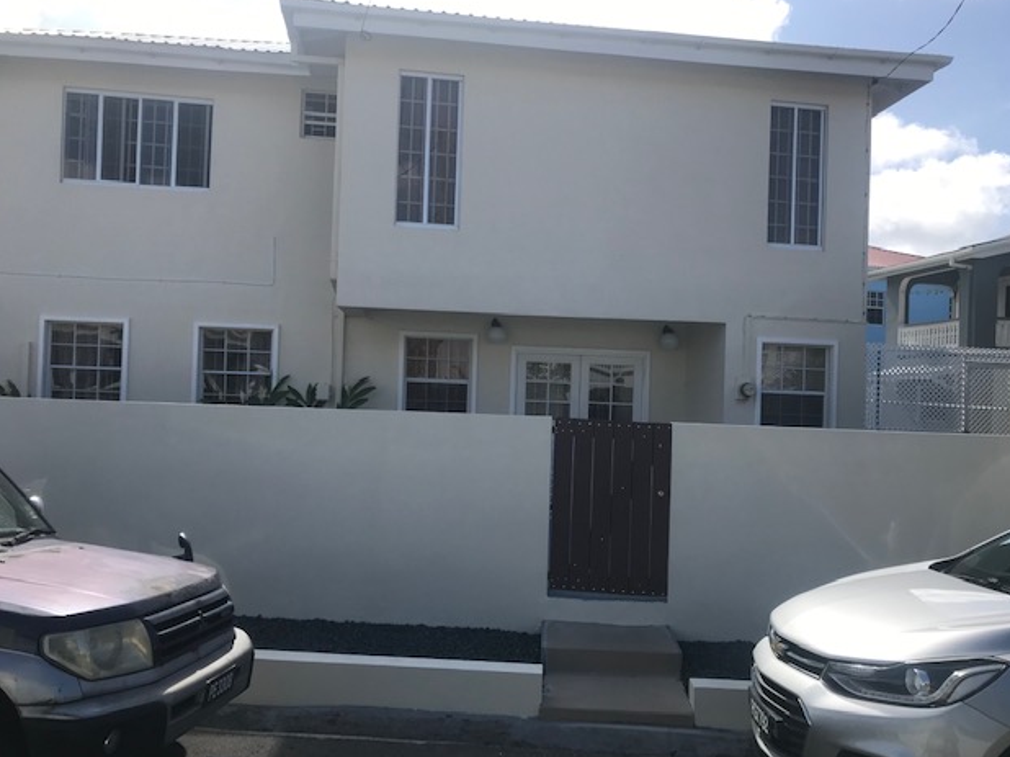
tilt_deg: +0.8
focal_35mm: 29
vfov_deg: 48.2
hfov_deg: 61.7
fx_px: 846
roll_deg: -1.5
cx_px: 521
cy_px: 381
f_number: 1.8
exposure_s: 1/2128
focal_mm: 3.99
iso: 20
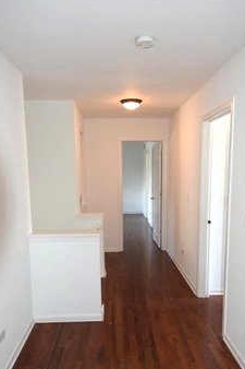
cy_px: 211
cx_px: 126
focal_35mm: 28
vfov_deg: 65.7
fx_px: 283
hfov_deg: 46.8
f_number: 4
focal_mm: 13
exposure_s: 1/60
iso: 800
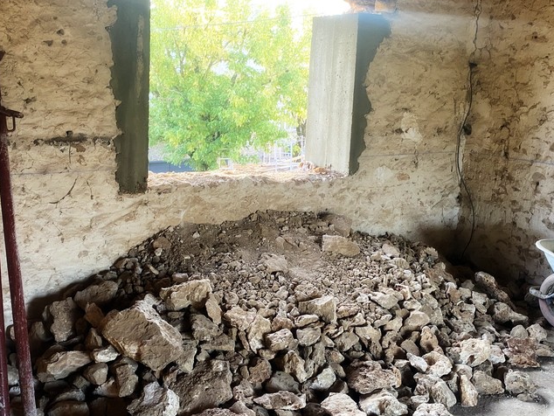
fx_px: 656
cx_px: 251
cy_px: 188
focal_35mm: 41
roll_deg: -2.5
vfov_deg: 35.1
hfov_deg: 45.7
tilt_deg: -9.7
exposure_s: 1/62
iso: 125
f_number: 1.8
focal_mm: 4.25
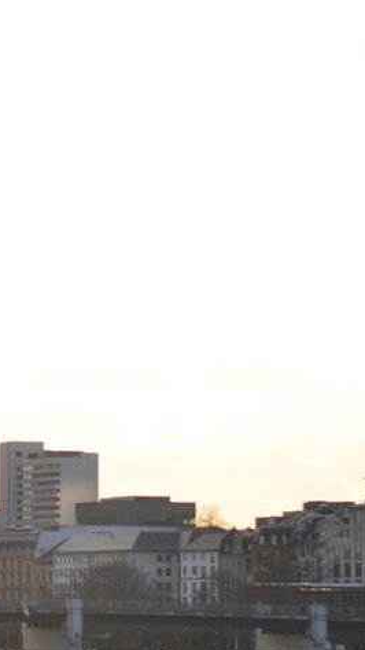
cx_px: -152
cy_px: 398
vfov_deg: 12.0
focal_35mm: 179
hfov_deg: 6.7
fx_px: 3080
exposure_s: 1/4000
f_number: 2.2
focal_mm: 50
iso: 200
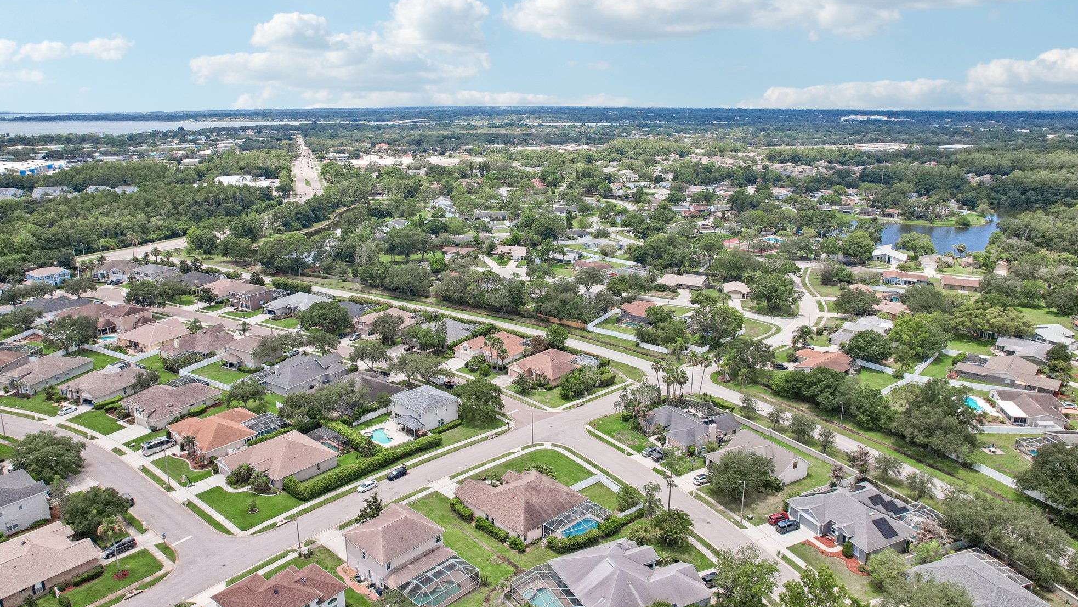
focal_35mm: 24
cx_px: 526
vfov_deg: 47.6
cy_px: 275
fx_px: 686
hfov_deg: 76.3
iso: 400
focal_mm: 8.4
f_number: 2.8
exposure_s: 1/1600
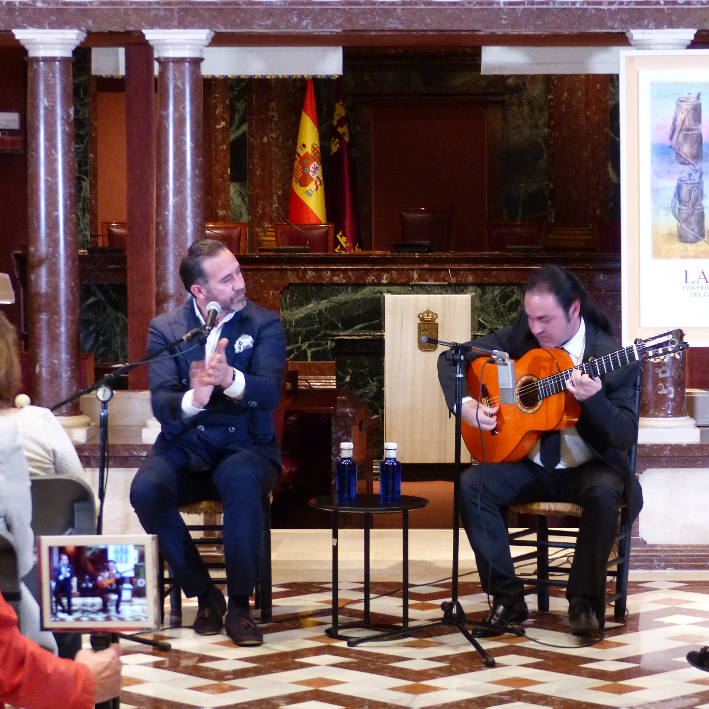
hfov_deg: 15.0
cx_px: 452
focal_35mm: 116
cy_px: 347
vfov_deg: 15.0
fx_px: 2688
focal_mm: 16.4
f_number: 2.8
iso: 400
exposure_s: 1/13
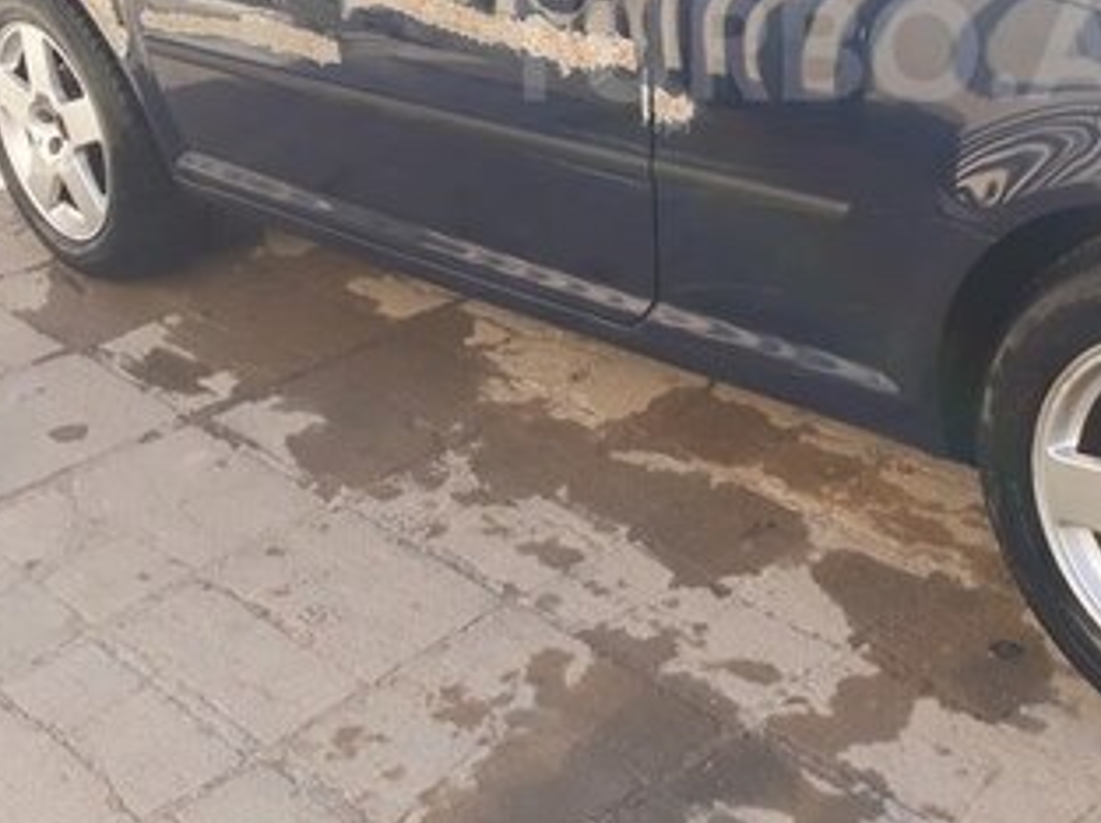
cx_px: 855
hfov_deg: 33.0
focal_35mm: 57
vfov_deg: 24.7
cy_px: 47
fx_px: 1811
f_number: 1.7
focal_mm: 3.71
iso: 40
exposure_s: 1/354
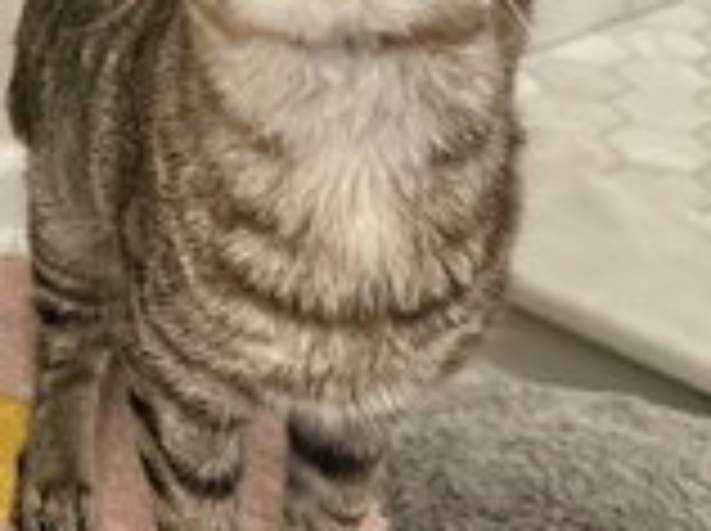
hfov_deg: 24.3
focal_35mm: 76
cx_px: -27
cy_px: 205
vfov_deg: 19.3
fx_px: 1559
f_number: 1.78
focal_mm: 6.86
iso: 800
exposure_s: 1/60
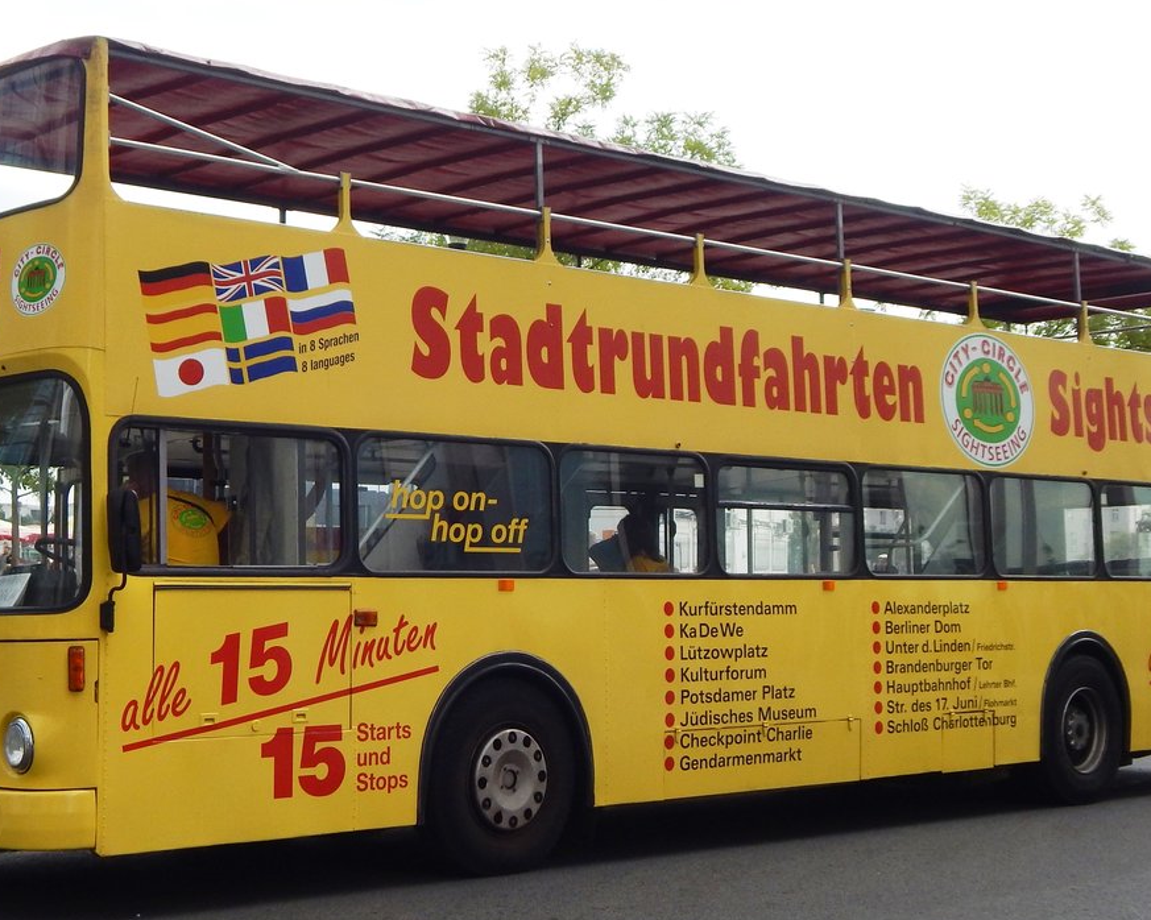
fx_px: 1737
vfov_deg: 29.7
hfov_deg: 36.6
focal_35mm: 51
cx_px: 519
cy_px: 472
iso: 125
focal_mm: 6.8
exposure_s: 1/640
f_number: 3.4
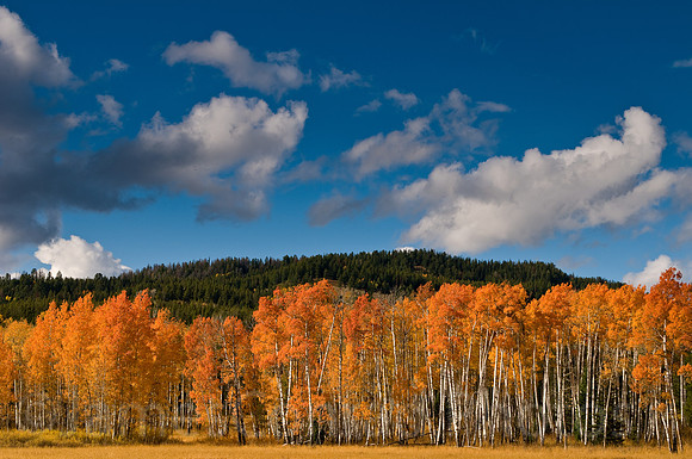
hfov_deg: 28.1
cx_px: 346
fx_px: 1382
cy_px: 230
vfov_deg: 18.9
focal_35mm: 72
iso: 100
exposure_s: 1/200
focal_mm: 48
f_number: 8
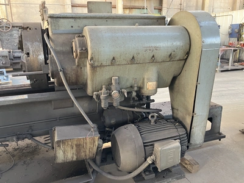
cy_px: 92
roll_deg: +2.2
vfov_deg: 49.7
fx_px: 197
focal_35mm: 28
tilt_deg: -13.3
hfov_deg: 63.4
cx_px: 122
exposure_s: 1/60
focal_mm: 3.99
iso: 100
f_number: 1.8
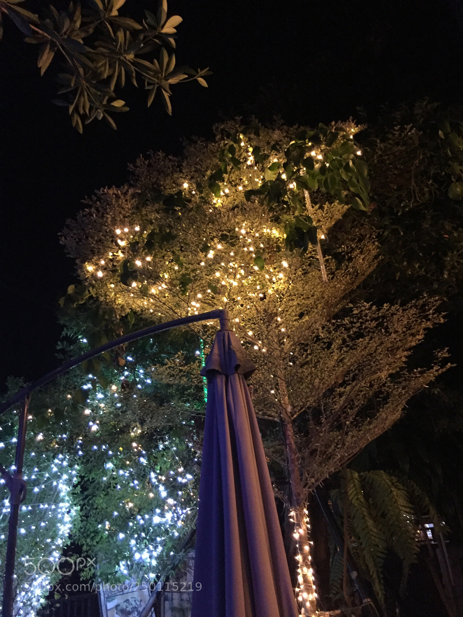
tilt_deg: +24.9
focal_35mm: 29
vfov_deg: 61.7
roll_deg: +5.4
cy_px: 308
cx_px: 232
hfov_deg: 48.2
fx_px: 517
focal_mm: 4.15
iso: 320
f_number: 2.2
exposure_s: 1/17
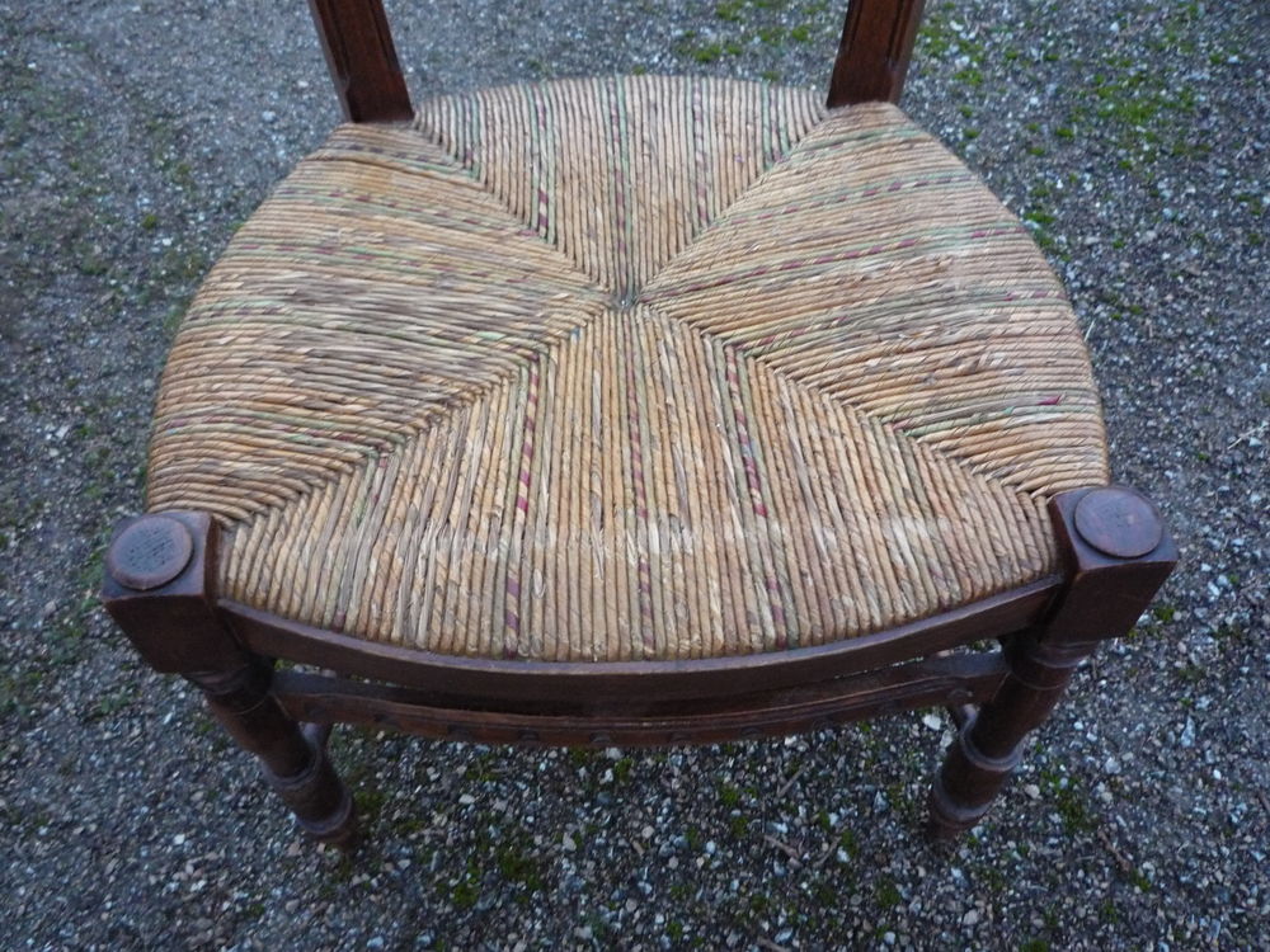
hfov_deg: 60.0
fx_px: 1101
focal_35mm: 30
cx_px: 635
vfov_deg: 46.8
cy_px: 476
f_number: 3.3
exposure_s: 1/25
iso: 400
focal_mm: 5.2
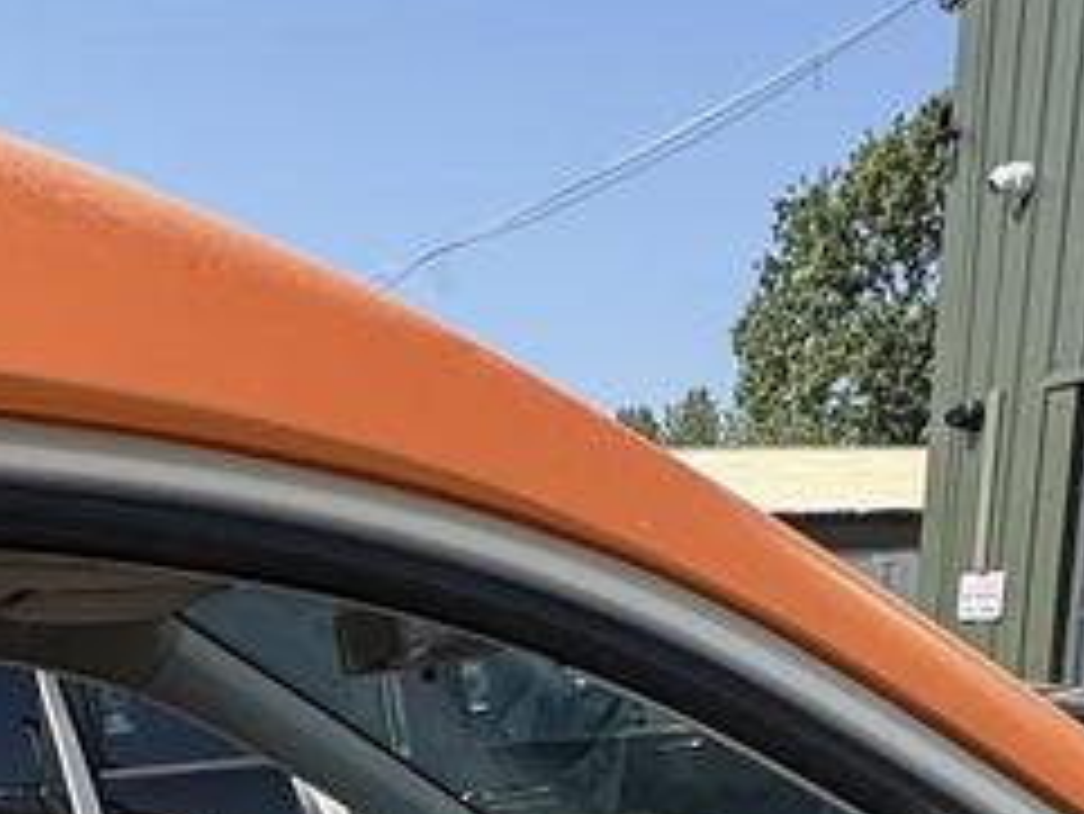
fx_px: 1629
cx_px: 333
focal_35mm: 52
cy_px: 1241
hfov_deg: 36.3
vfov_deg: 22.6
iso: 64
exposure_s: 1/544
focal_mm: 2.22
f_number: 2.2
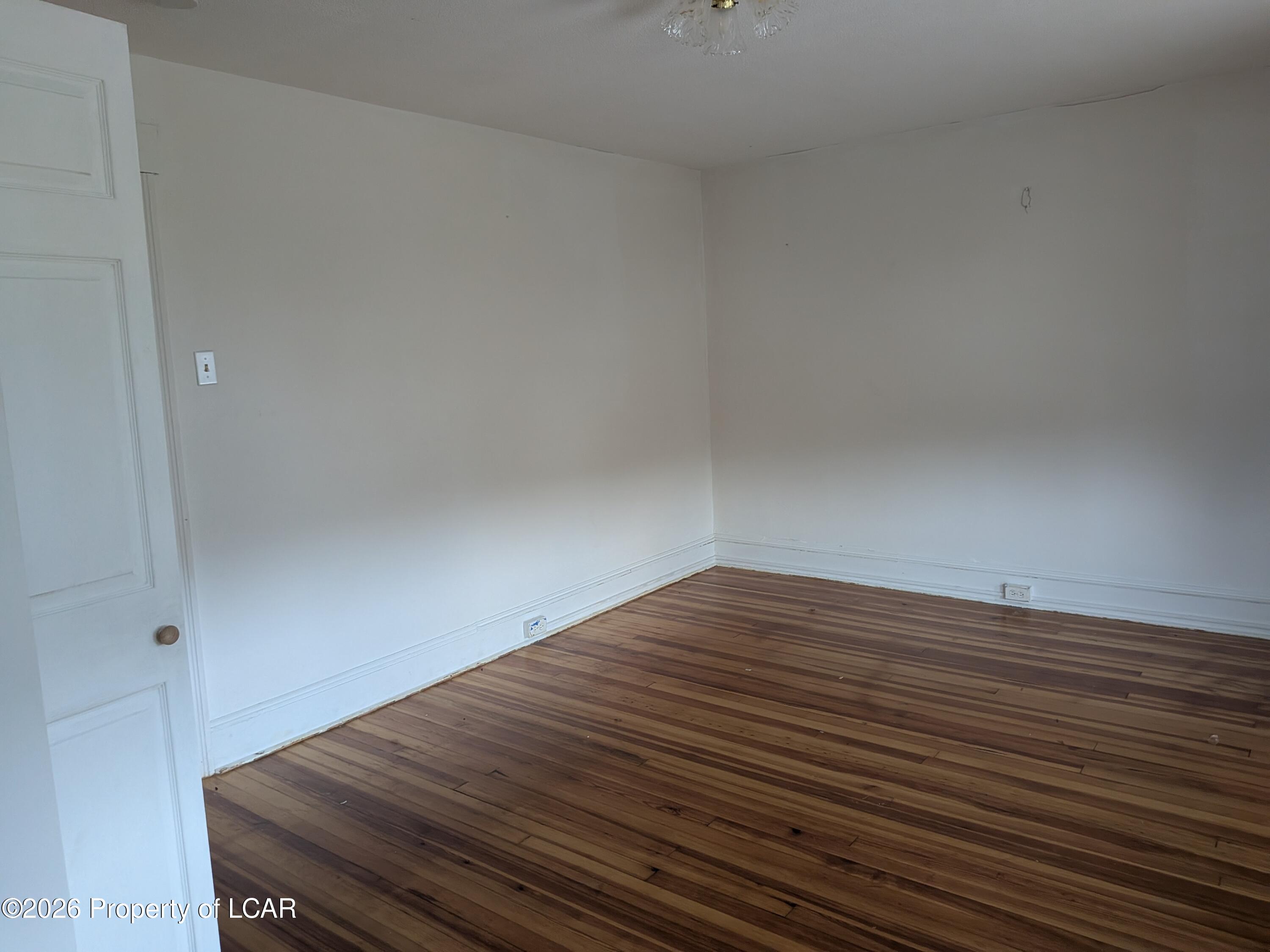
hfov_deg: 71.6
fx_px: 881
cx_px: 635
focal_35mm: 24
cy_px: 476
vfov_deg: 56.8
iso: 262
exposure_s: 1/120
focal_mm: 4.53
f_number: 1.7
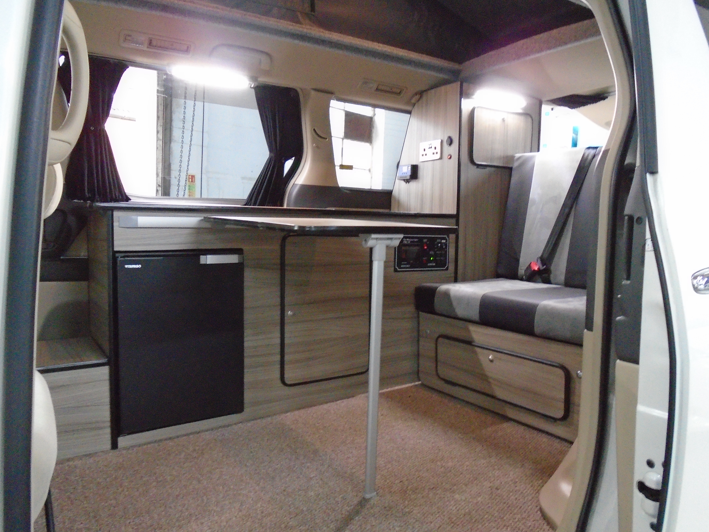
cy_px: 266
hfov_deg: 67.3
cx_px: 354
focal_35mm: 26
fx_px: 533
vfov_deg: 53.1
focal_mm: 4.6
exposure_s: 1/15
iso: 800
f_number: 3.2
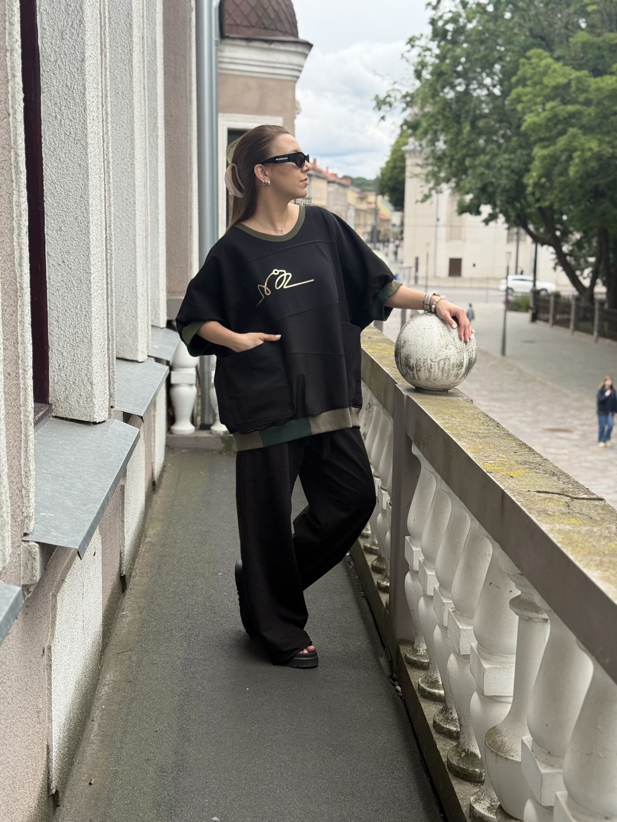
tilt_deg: -9.3
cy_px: 411
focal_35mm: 48
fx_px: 1141
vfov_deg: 39.7
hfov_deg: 30.3
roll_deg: -1.4
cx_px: 308
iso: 80
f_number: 1.78
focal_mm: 6.76
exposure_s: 1/1100
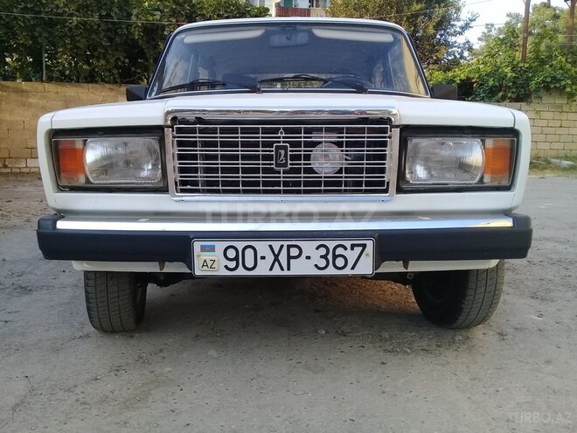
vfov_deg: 45.4
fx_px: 517
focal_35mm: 31
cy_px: 216
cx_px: 288
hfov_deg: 58.4
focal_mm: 3.3
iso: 50
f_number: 2.2
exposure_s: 1/228
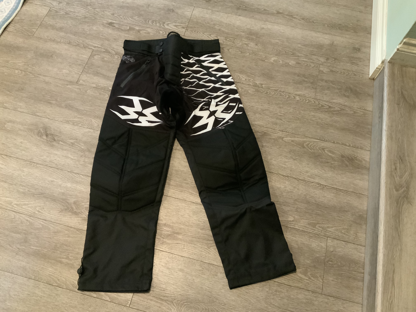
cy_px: 156
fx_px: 349
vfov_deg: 48.2
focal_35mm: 29
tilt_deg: -65.4
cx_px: 208
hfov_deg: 61.7
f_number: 1.8
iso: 500
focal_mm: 3
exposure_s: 1/30
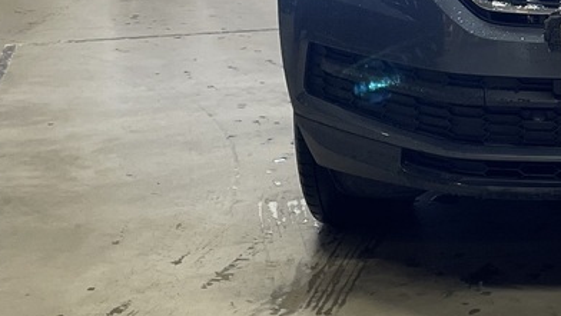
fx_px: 1548
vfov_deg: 11.6
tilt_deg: -8.4
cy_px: 21
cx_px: 688
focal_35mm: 104
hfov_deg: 19.3
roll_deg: +0.3
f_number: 1.6
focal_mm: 4.2
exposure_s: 1/95
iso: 125
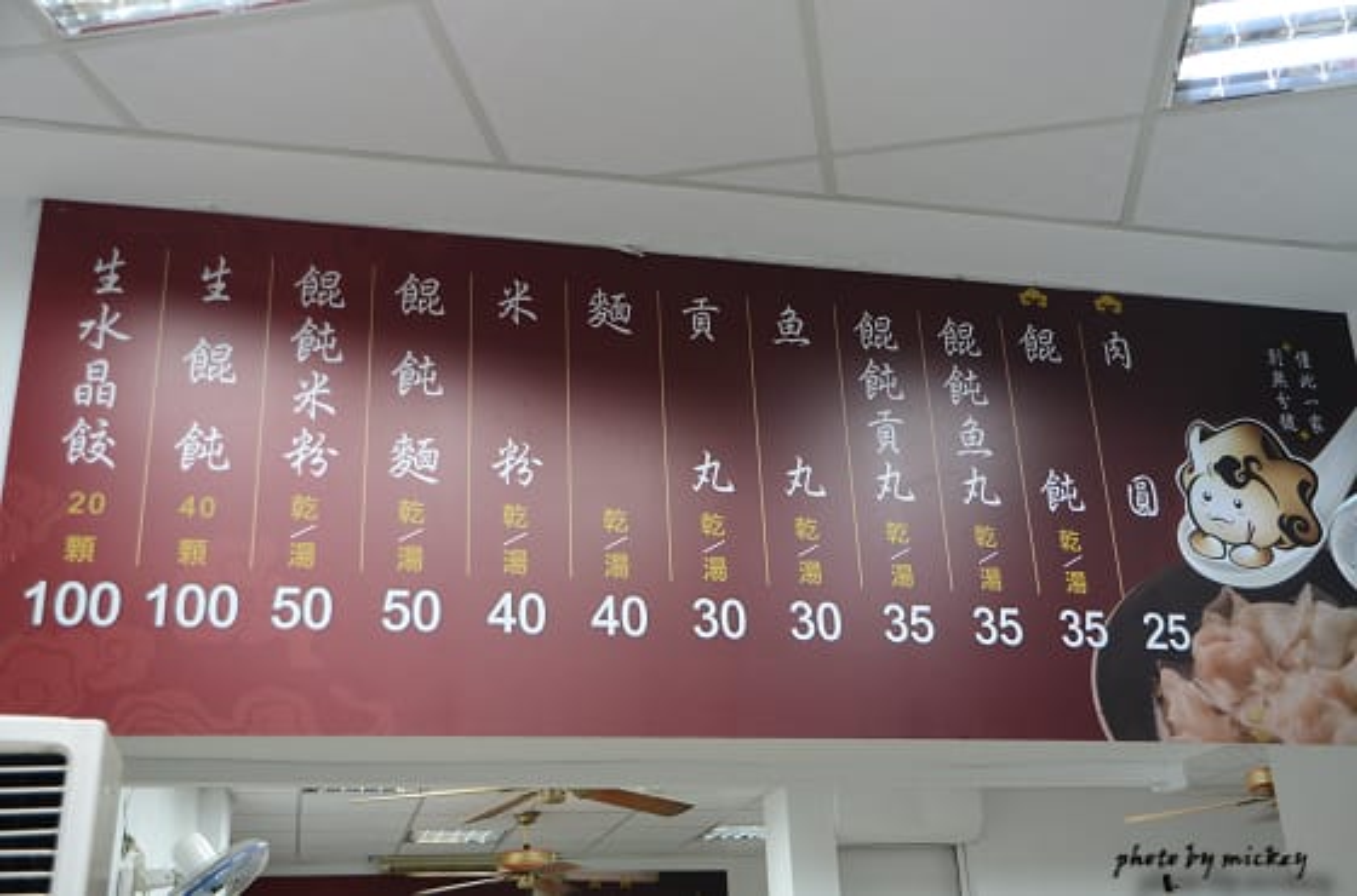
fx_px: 1522
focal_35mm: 40
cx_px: 678
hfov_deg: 48.0
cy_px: 448
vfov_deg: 32.8
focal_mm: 27
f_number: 3.8
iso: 400
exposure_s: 1/60
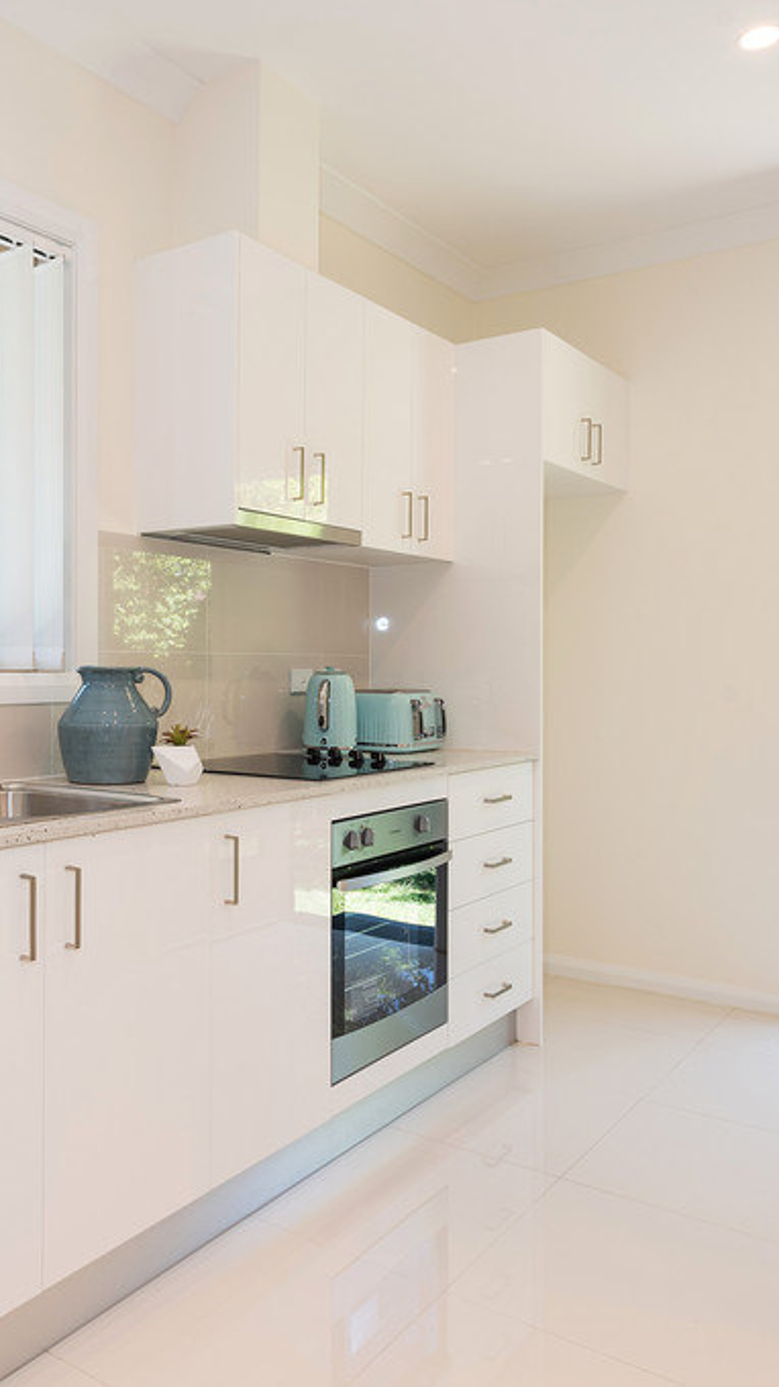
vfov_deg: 64.3
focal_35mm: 30
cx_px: 163
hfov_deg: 37.6
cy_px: 691
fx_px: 1103
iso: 200
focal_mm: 19
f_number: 8
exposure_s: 1/13
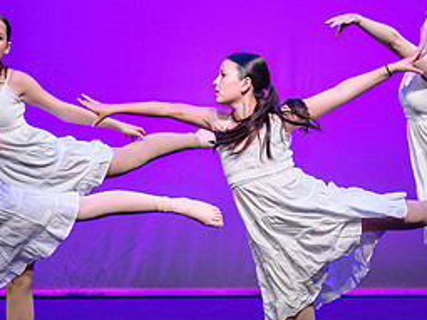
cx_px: 260
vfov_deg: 4.2
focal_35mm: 350
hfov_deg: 5.7
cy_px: 147
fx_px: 4315
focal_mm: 130
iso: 1600
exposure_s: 1/320
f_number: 2.8
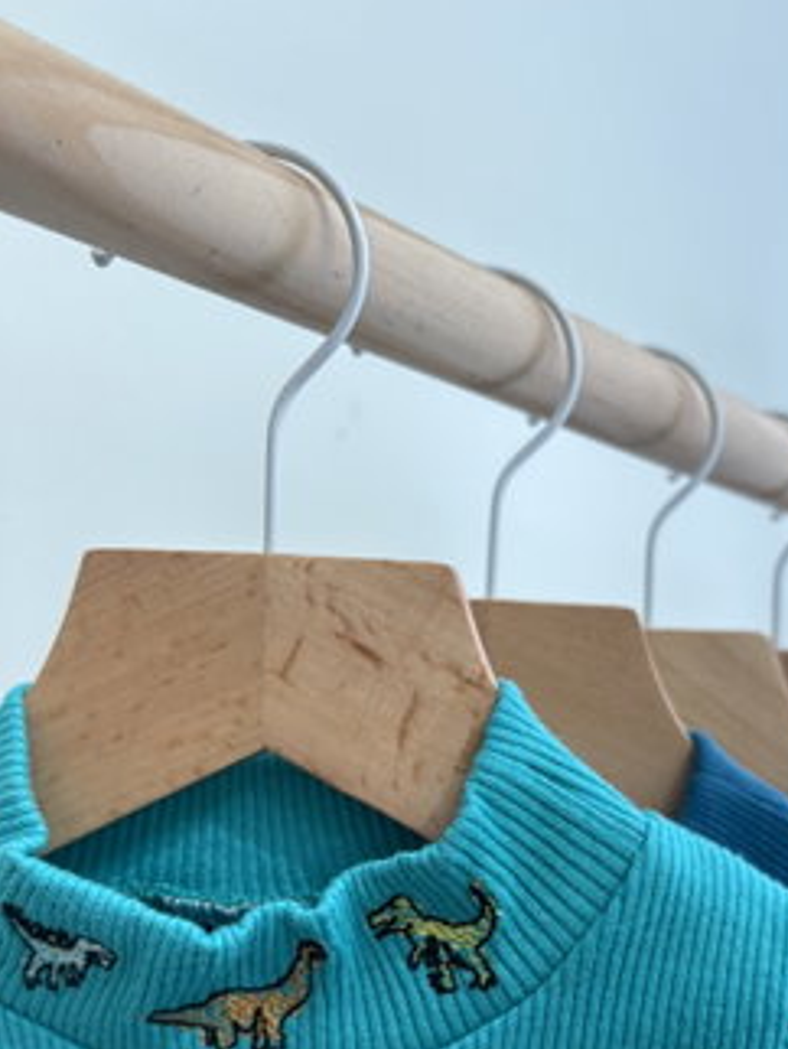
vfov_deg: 42.1
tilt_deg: -4.3
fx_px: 1303
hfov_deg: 33.3
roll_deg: -1.0
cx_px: 544
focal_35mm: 43
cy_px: 826
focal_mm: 5.96
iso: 40
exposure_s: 1/100
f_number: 1.6
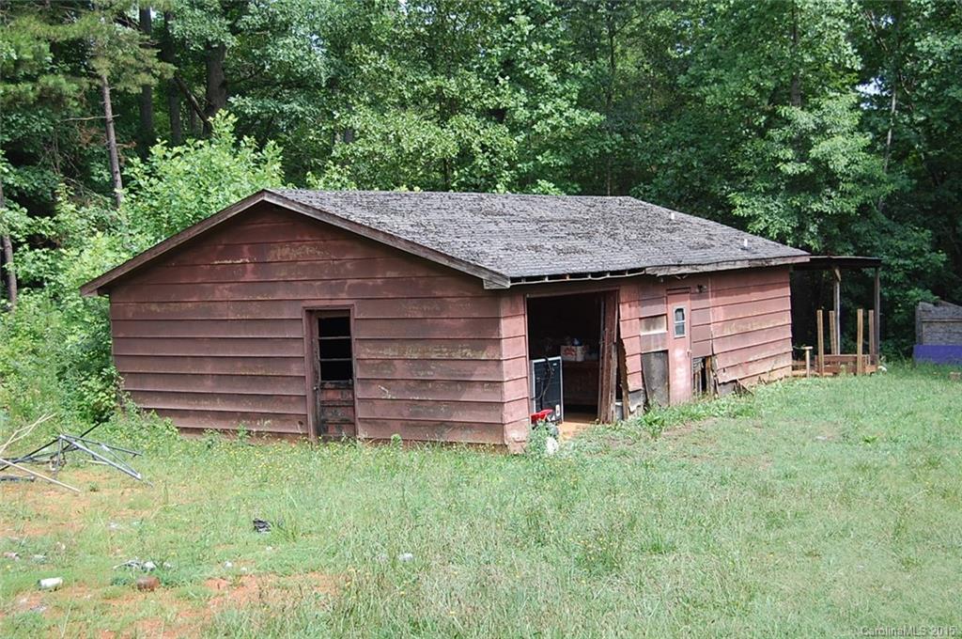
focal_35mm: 48
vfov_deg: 28.0
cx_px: 481
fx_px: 1281
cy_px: 320
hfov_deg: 41.2
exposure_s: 1/125
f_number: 5.6
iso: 200
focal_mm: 32
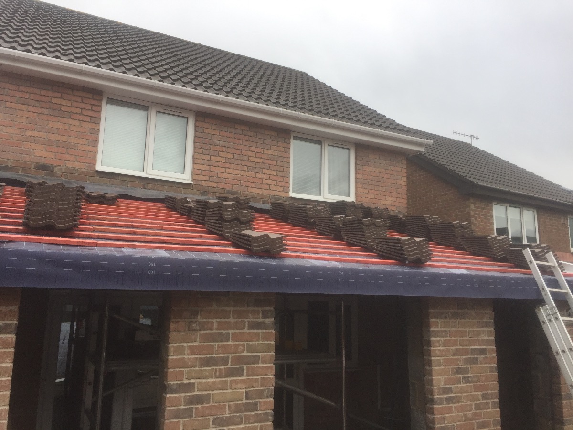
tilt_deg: +12.2
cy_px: 215
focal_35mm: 29
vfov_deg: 48.2
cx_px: 286
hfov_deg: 61.7
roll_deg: -1.0
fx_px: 480
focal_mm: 4.15
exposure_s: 1/373
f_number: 2.2
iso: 32
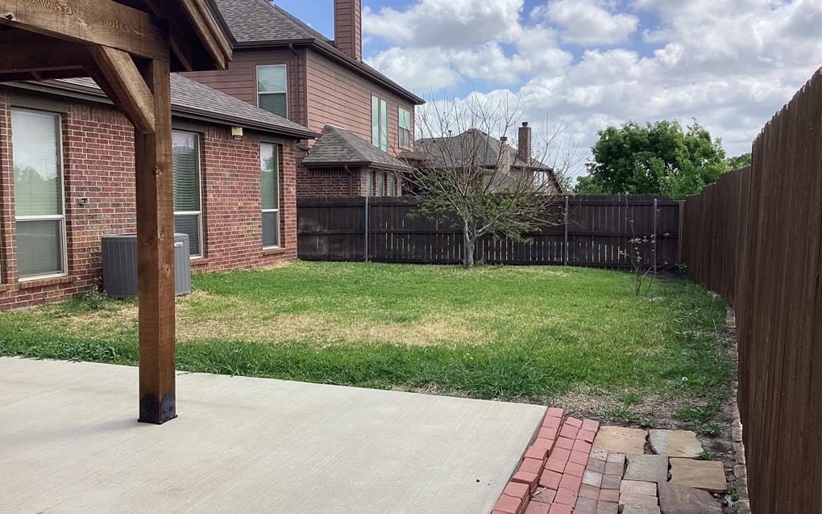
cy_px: 257
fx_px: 739
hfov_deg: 58.2
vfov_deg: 38.3
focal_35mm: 33
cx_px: 410
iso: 25
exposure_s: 1/1148
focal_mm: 3.3
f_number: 2.4
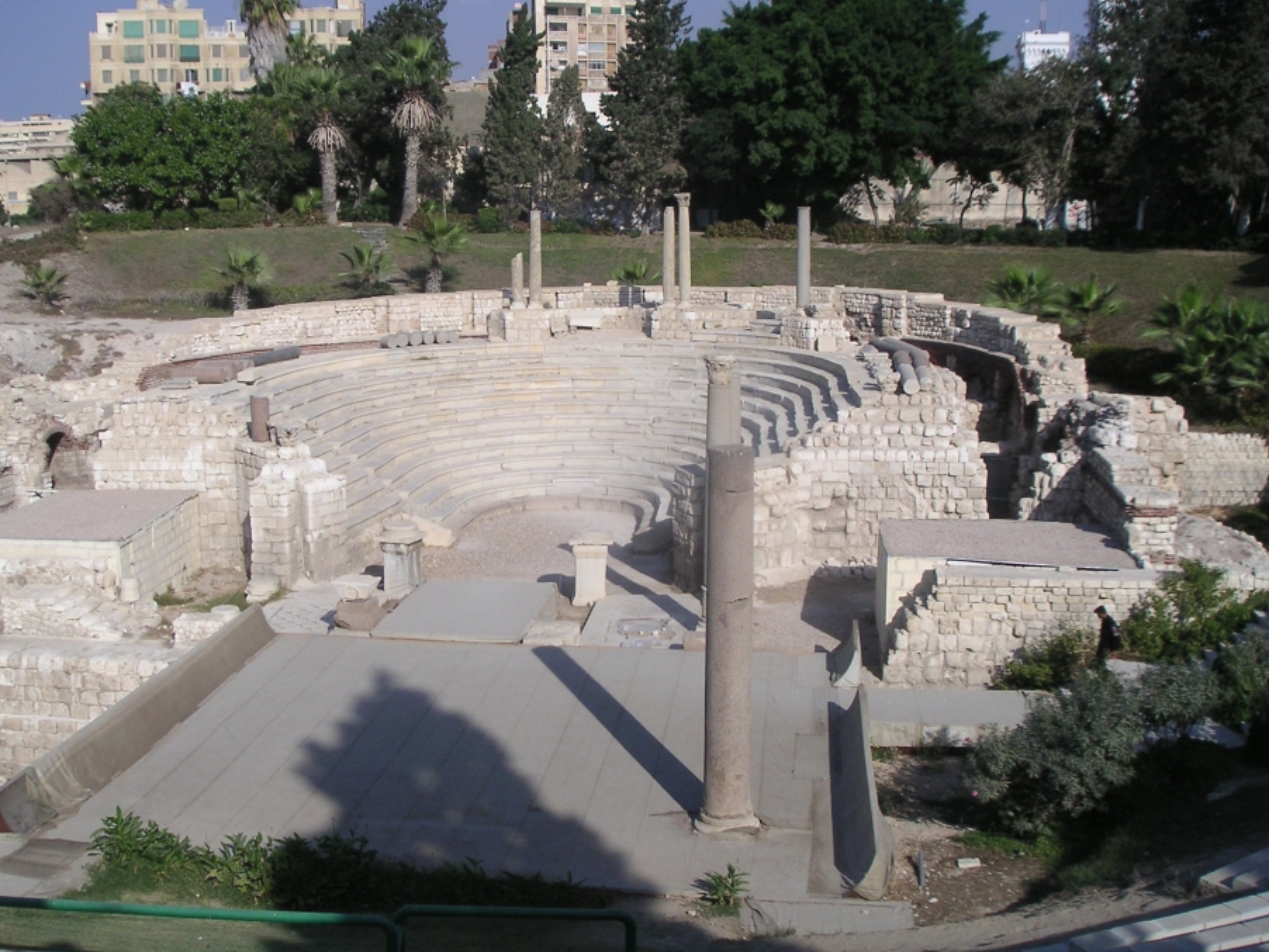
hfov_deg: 44.7
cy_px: 432
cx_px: 551
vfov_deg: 34.3
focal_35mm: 42
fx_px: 1540
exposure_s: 1/250
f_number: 6.7
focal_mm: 5.7
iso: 50
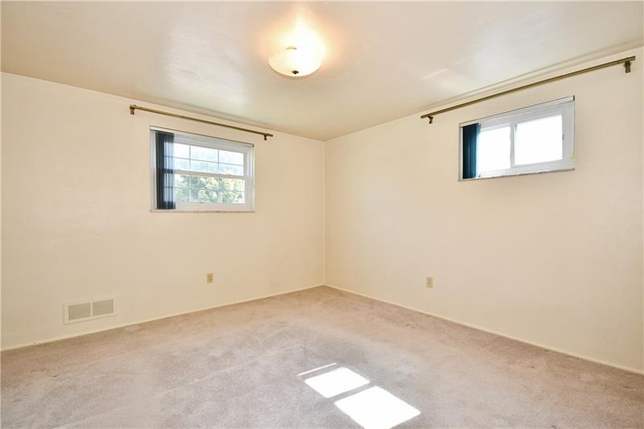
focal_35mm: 15
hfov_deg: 100.4
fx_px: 268
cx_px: 322
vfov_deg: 77.3
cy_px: 214
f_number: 5
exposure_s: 1/160
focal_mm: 10
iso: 800
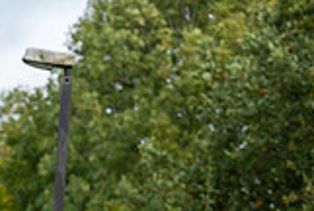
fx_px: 2892
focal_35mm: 331
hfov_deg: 6.1
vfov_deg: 4.2
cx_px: -226
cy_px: 282
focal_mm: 92
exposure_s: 1/800
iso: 200
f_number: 4
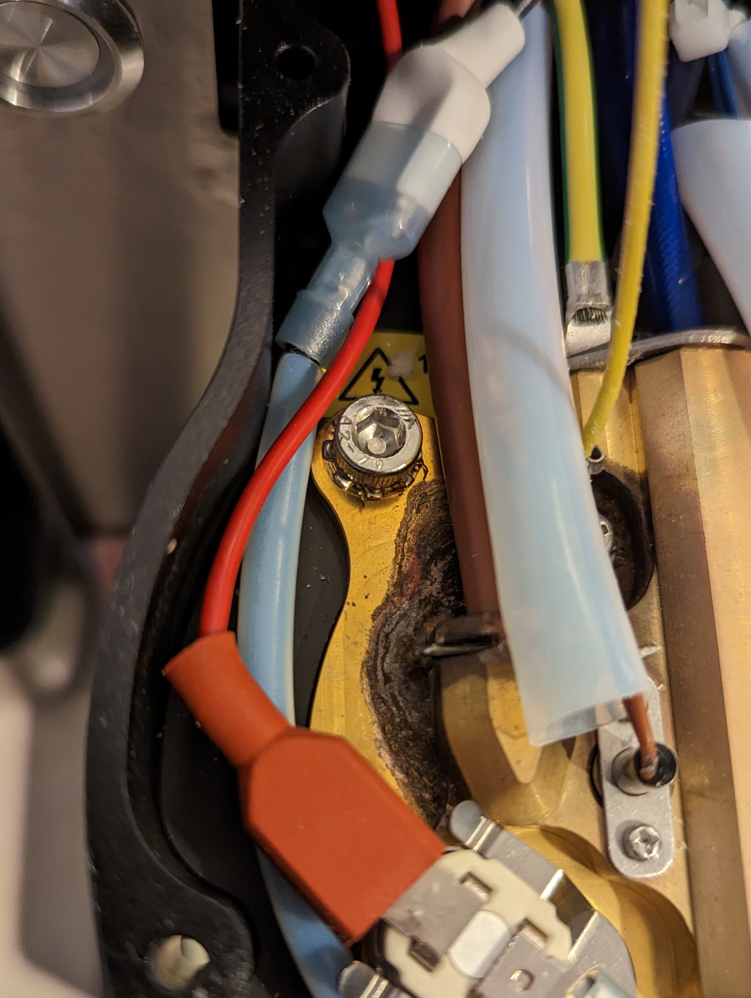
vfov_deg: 54.9
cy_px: 598
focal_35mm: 33
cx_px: 413
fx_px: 952
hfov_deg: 43.0
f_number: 1.85
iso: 828
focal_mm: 6.81
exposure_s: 1/60
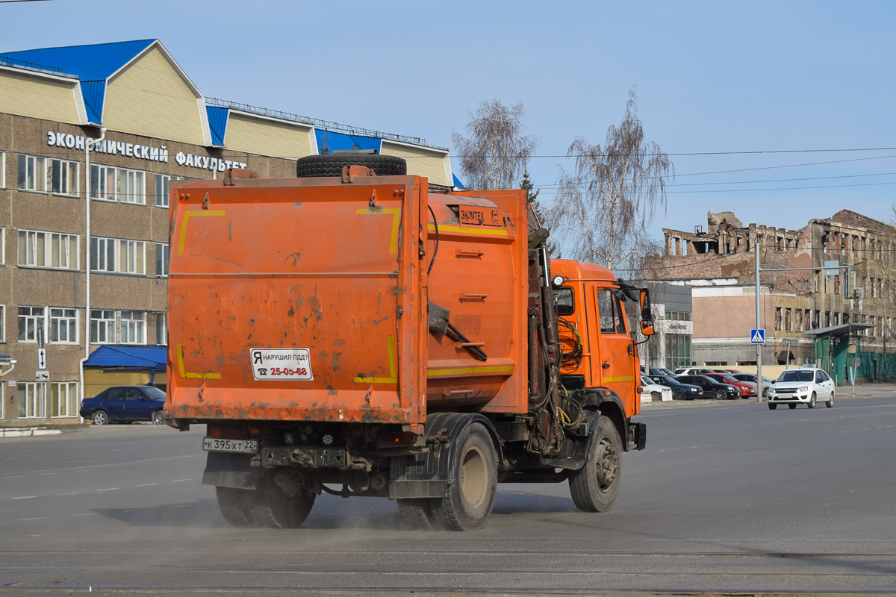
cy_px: 298
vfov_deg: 20.2
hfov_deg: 29.9
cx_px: 448
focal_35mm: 68
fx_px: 1680
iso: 200
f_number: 5.6
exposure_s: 1/1000
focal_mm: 45
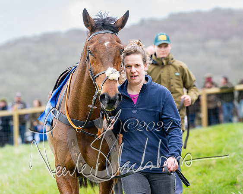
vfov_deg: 6.5
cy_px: 85
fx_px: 1712
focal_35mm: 238
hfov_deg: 8.1
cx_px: 105
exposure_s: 1/500
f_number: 5
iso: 400
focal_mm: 185
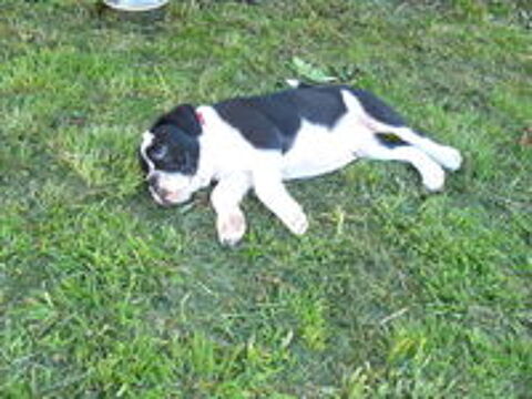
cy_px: 200
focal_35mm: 31
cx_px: 266
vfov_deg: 45.4
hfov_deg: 58.4
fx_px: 476
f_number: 2.8
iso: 100
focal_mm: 5.1
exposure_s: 1/50
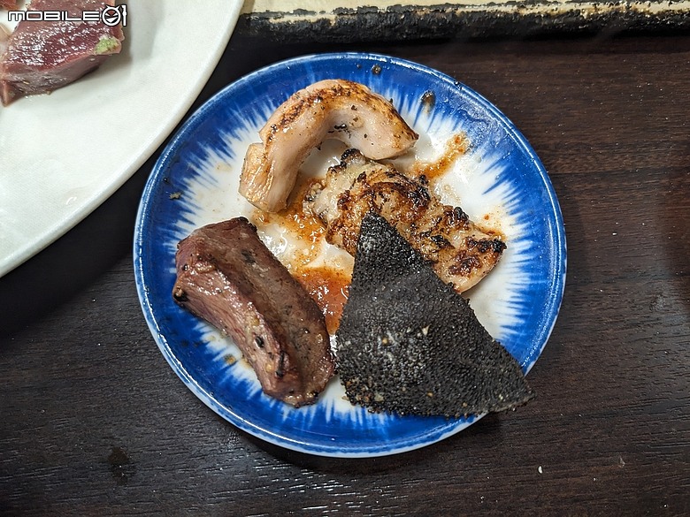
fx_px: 538
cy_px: 258
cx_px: 345
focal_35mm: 27
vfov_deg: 51.4
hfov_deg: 65.3
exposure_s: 1/30
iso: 90
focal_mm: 4.38
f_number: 1.73
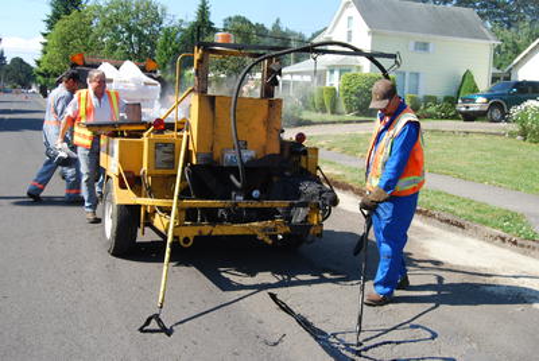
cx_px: 270
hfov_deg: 49.5
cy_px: 180
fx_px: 585
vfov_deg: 34.3
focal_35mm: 39
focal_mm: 26
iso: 100
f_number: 6.3
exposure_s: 1/160
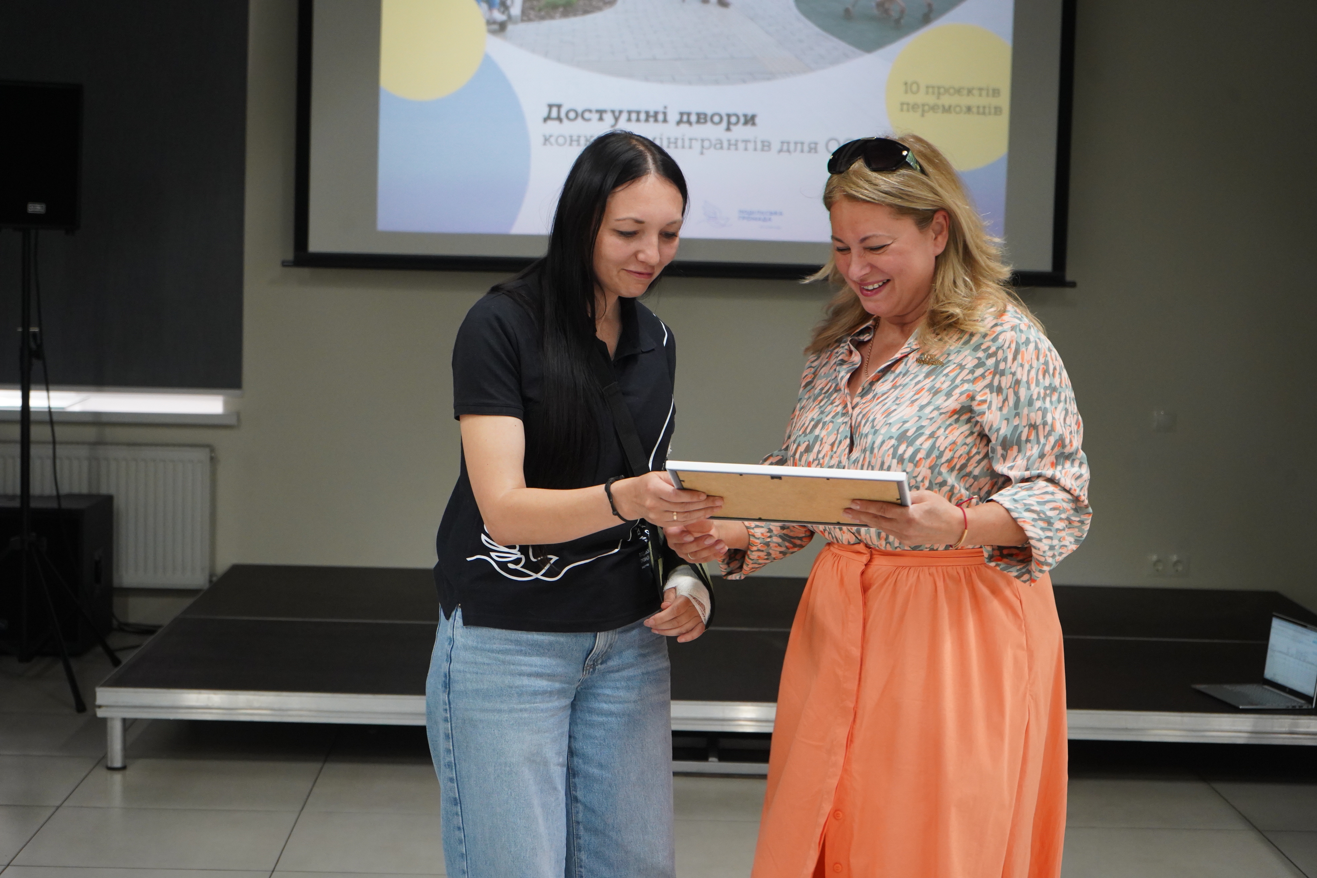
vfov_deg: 19.5
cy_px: 439
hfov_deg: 28.8
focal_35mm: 70
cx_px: 658
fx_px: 2561
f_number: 6.3
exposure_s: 1/125
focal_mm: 70
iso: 4000
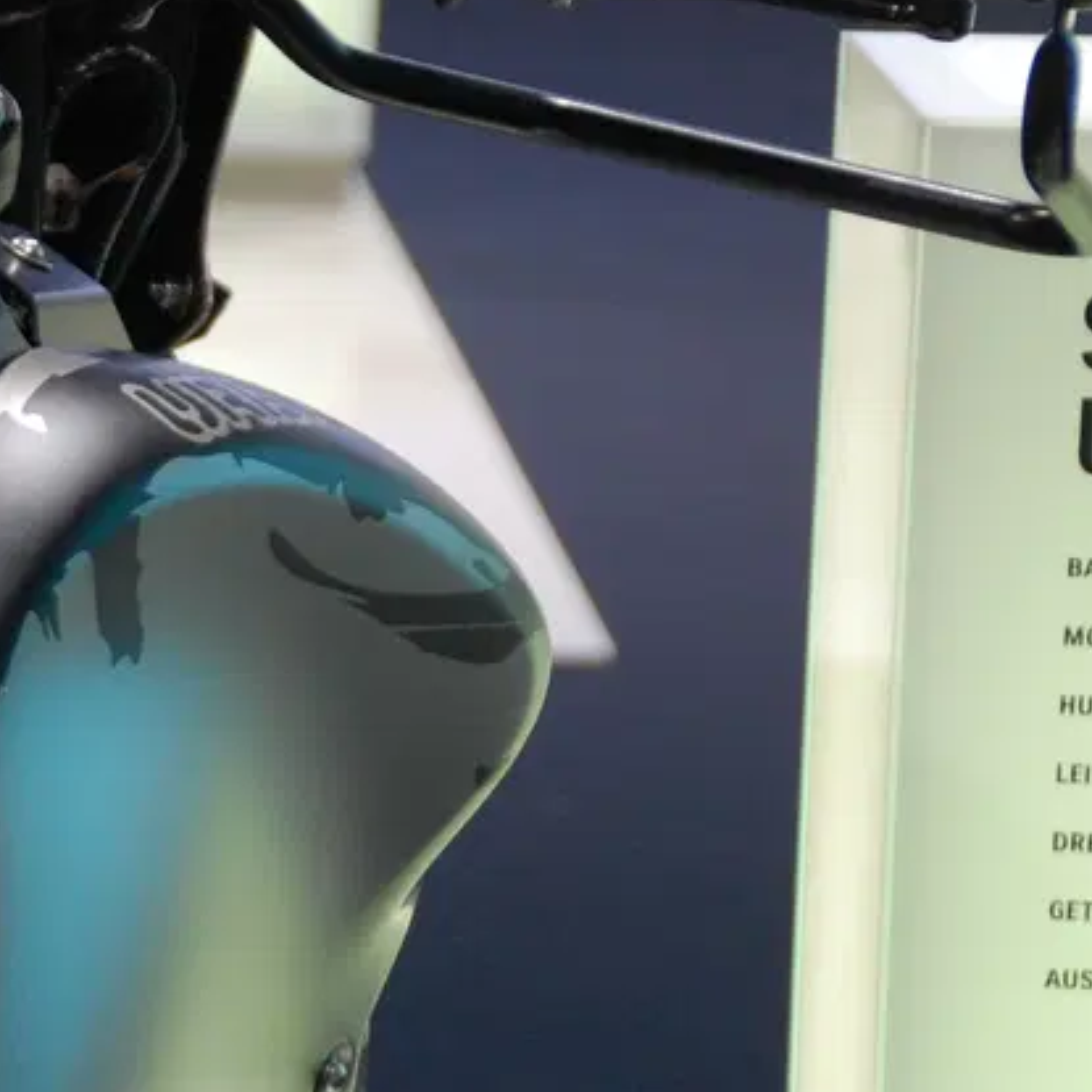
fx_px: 9859
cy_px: 187
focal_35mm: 276
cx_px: -410
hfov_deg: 6.3
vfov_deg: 6.3
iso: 640
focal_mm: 75
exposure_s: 1/125
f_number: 5.6
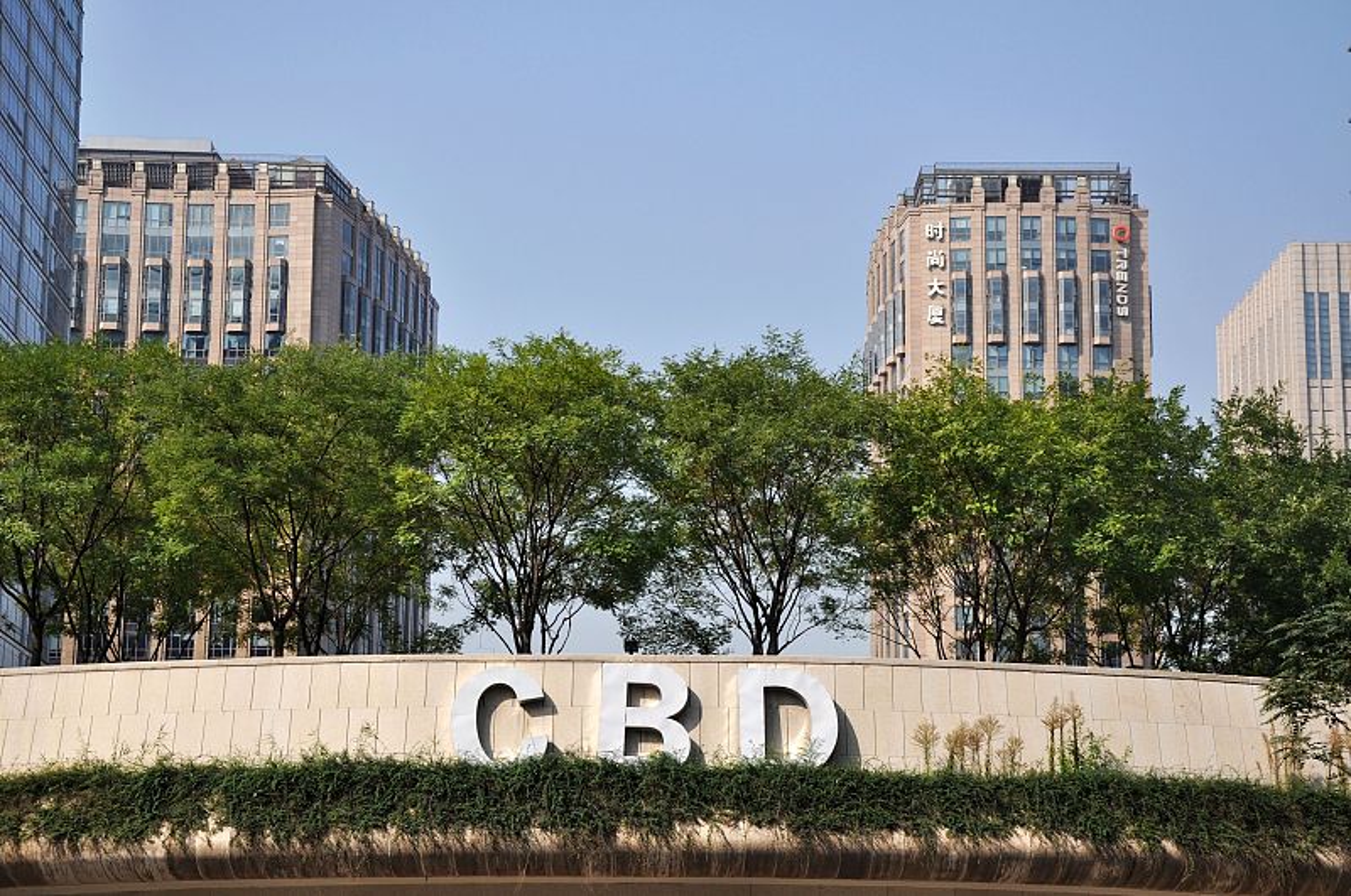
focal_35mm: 72
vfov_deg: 18.9
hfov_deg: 28.1
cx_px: 676
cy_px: 448
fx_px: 2698
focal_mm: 48
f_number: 8
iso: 200
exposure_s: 1/800
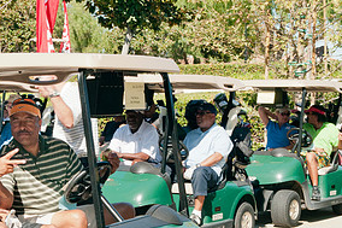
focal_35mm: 104
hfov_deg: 19.6
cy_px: 182
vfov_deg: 13.1
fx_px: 987
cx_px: 112
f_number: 10
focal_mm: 34
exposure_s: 1/250
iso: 400
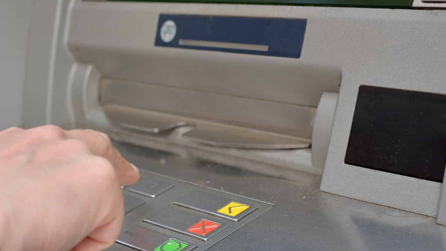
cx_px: 135
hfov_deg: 32.0
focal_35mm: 65
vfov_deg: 18.2
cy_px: 233
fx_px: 769
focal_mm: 35
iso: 100
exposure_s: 1/80
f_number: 5
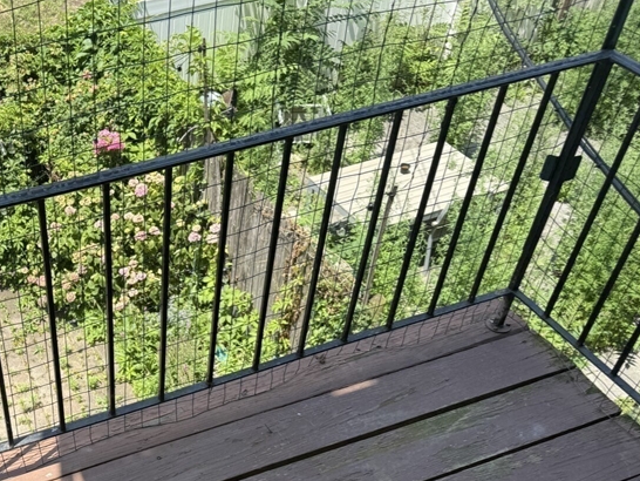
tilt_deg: -45.1
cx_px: 104
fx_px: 832
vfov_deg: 31.1
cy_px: 406
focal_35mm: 45
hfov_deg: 39.9
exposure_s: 1/1493
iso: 80
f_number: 1.78
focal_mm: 6.76
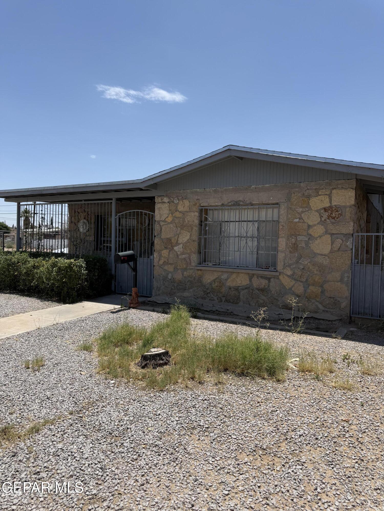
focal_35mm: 24
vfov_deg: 71.6
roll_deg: -1.3
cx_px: 192
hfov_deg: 56.8
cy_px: 256
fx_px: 355
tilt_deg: +1.2
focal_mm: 6.76
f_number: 1.78
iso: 80
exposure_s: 1/5319
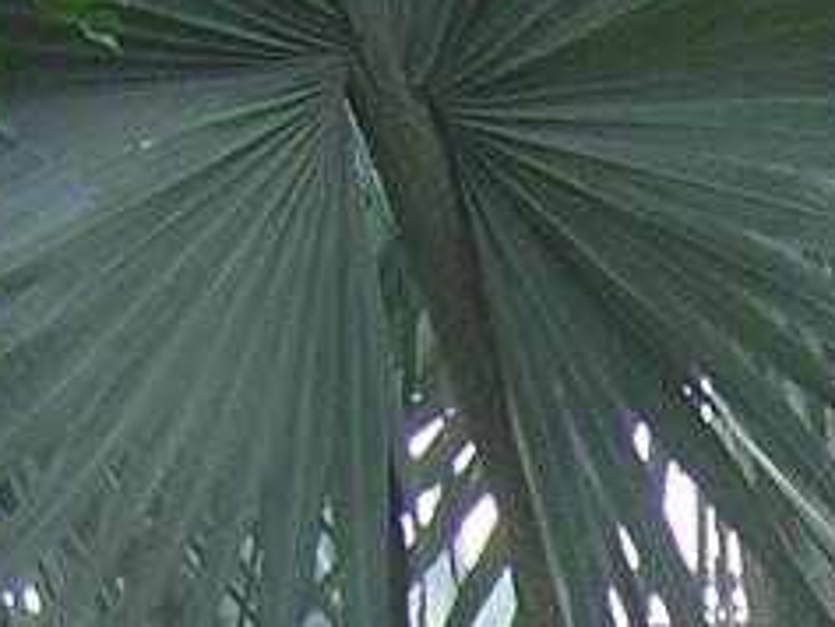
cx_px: 1871
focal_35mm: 243
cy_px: 1902
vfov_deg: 5.7
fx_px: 5865
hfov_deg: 7.7
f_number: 2.8
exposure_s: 1/125
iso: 64
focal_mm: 5.85
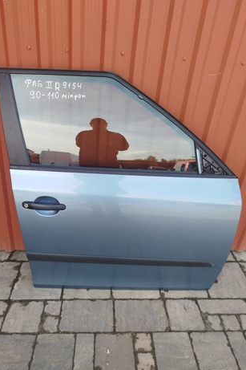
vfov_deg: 69.4
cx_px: 115
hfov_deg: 49.5
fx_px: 267
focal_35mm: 26
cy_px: 179
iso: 50
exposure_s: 1/138
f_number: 1.7
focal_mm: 5.31
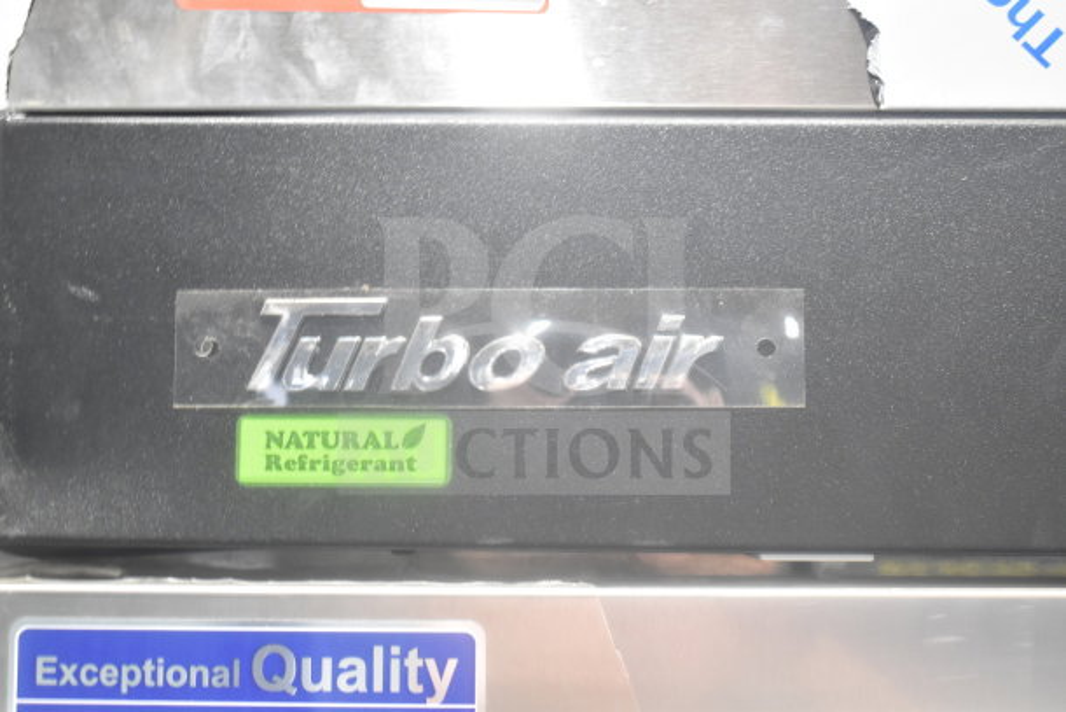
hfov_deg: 38.9
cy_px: 356
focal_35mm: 51
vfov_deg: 26.5
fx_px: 1510
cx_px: 533
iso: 1800
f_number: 4.5
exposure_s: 1/50
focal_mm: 34
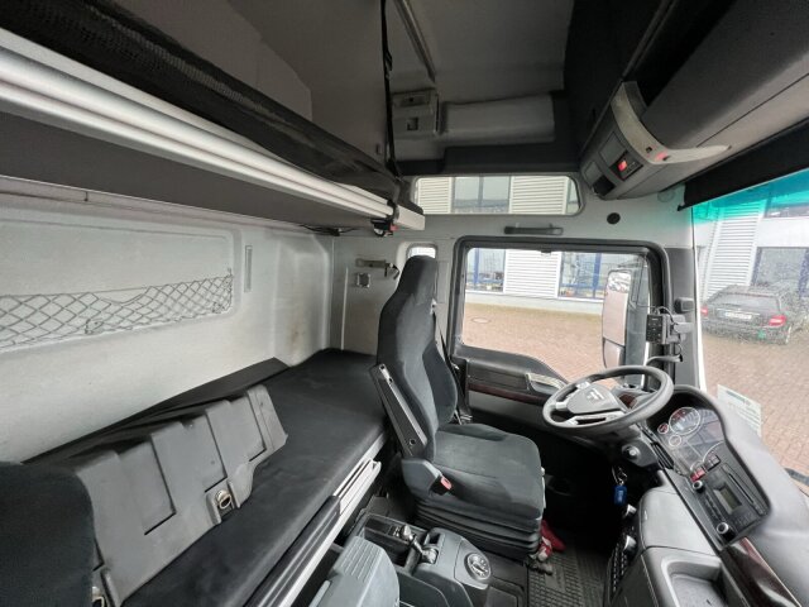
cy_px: 304
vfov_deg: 89.9
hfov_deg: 106.2
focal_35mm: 13
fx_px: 304
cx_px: 404
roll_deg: -1.7
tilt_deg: -10.8
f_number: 1.8
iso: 250
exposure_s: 1/73
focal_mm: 1.57
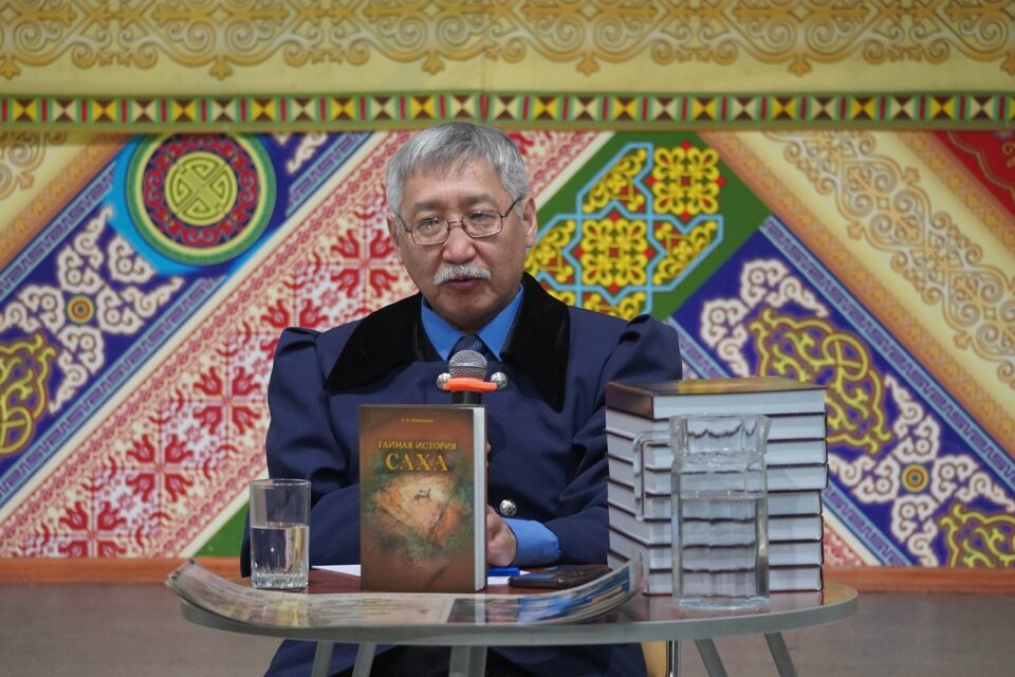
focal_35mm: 184
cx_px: 508
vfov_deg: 7.5
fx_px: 5187
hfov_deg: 11.2
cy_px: 338
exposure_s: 1/200
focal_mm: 123
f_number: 5.6
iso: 3200
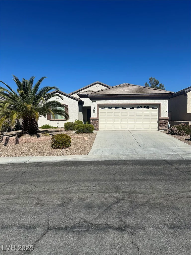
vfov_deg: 71.6
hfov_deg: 56.8
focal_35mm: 24
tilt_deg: -2.4
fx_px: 177
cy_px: 128
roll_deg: +0.0
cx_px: 96
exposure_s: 1/9709
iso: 80
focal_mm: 6.86
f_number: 1.78
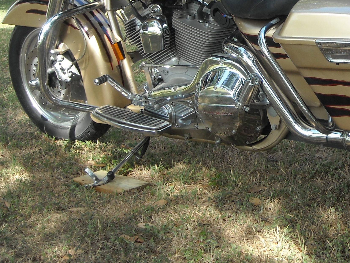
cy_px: 19
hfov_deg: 27.7
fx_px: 698
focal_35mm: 69
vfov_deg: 20.8
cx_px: 271
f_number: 2.8
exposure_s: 1/218
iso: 64
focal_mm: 5.7
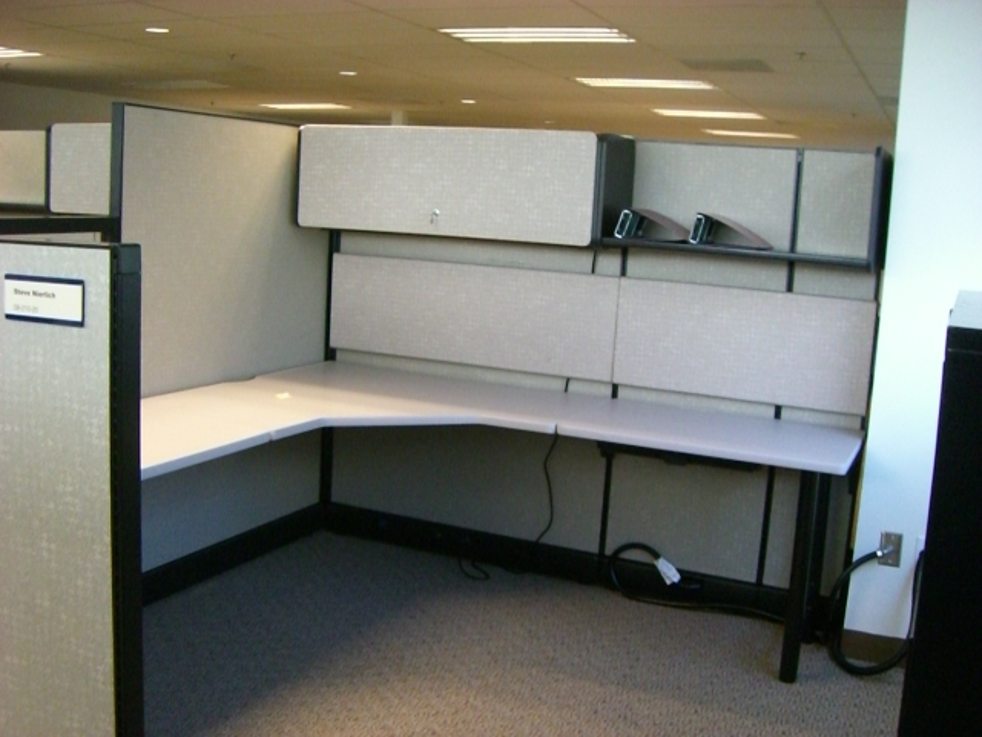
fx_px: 1078
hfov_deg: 49.0
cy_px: 368
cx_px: 491
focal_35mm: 38
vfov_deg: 37.7
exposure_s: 1/80
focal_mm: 6.2
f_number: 2.7
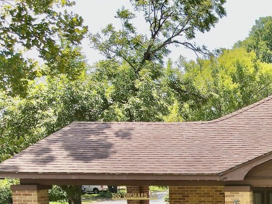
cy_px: 220
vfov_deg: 23.4
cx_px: 329
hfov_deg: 28.4
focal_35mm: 59
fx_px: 463
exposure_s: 1/320
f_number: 2.8
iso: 100
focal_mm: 4.5
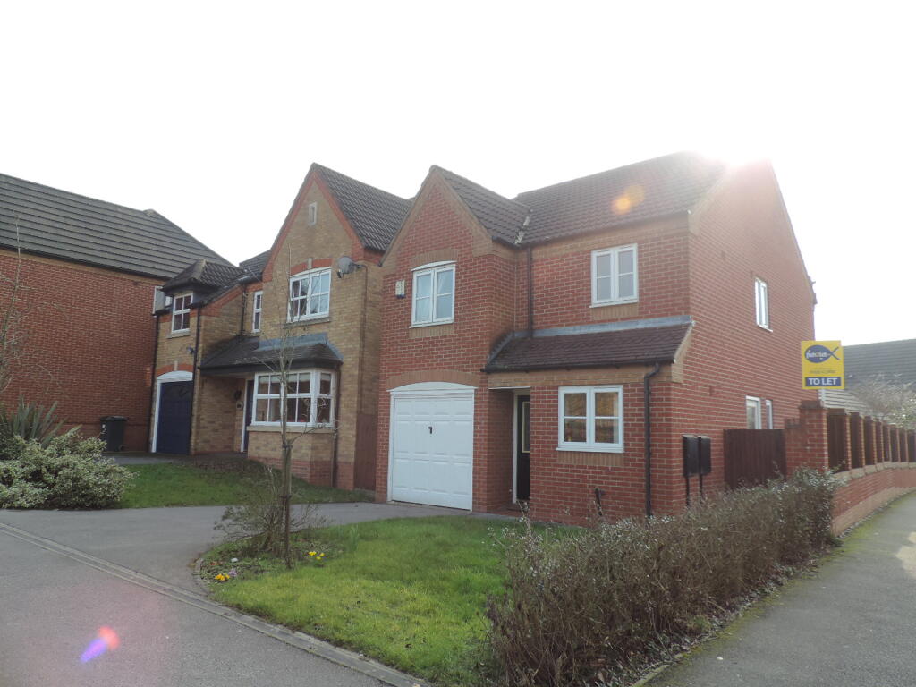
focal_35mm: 24
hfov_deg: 71.6
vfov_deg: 56.8
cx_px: 458
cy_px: 344
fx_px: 635
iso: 80
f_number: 3
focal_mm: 4.3
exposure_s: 1/320
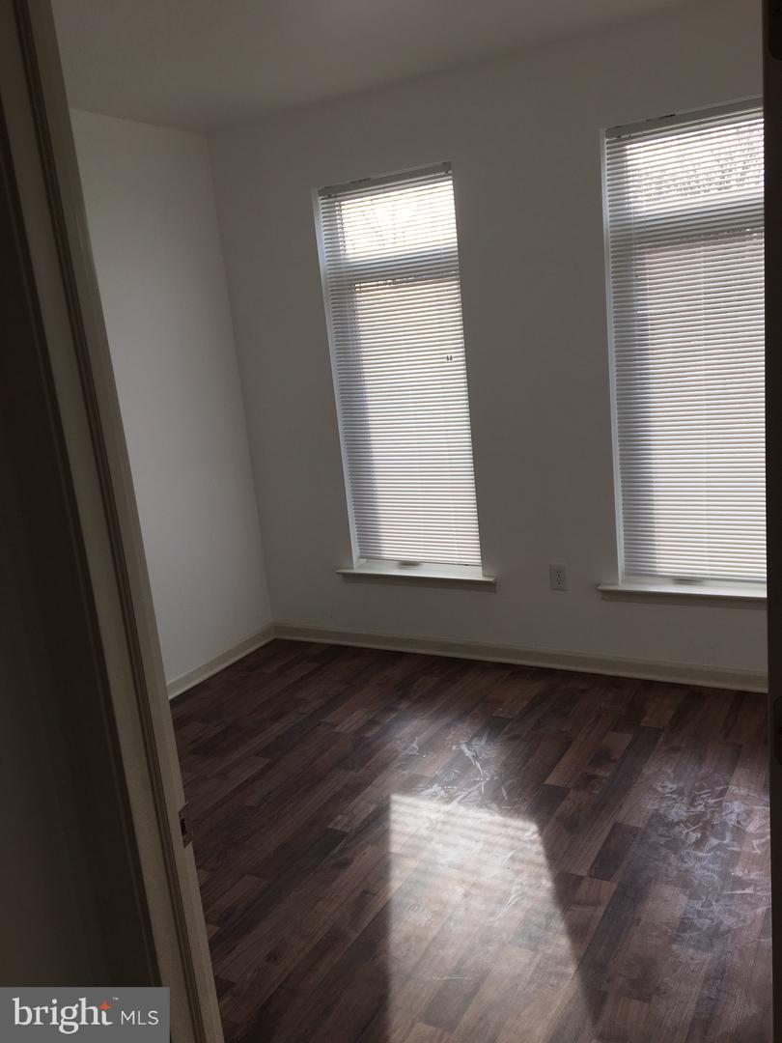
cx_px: 391
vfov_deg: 61.7
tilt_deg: -10.8
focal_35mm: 29
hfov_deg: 48.2
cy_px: 522
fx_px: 874
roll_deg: +5.9
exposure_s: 1/120
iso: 25
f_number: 2.2
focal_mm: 4.15
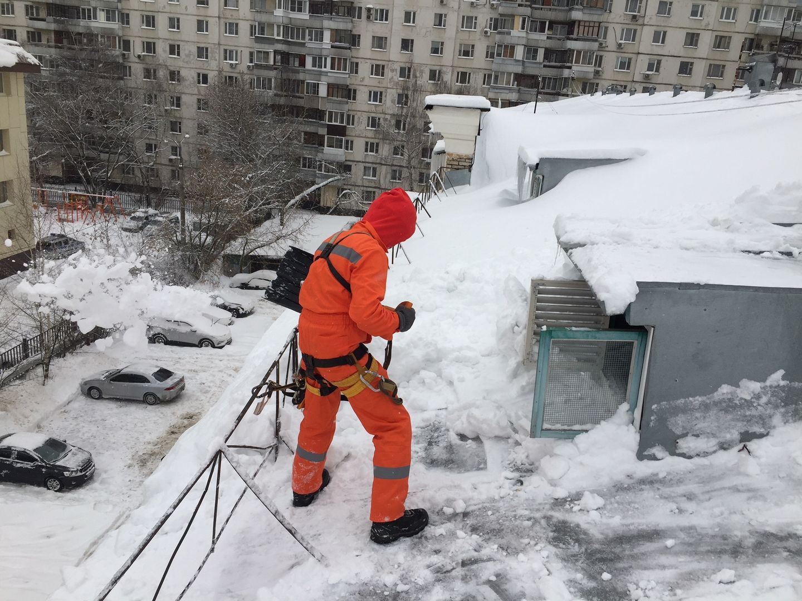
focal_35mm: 29
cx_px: 401
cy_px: 300
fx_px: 672
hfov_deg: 61.7
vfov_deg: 48.2
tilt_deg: -17.5
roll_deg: -5.8
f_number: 2.2
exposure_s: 1/1041
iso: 32
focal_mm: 4.15
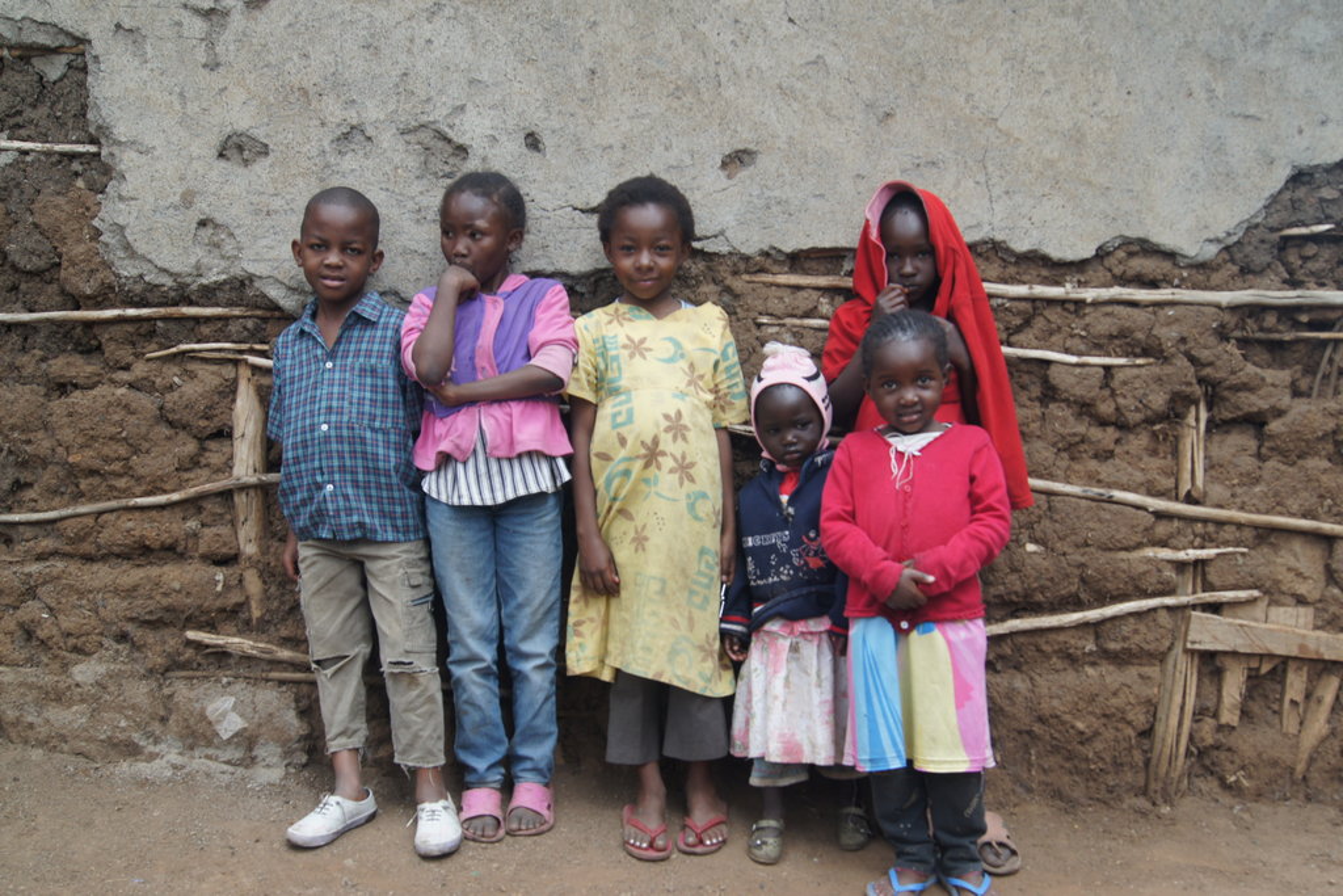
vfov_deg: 34.2
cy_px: 448
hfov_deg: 49.5
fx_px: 1455
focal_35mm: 39
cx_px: 672
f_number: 6.3
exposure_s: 1/60
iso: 200
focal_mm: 26
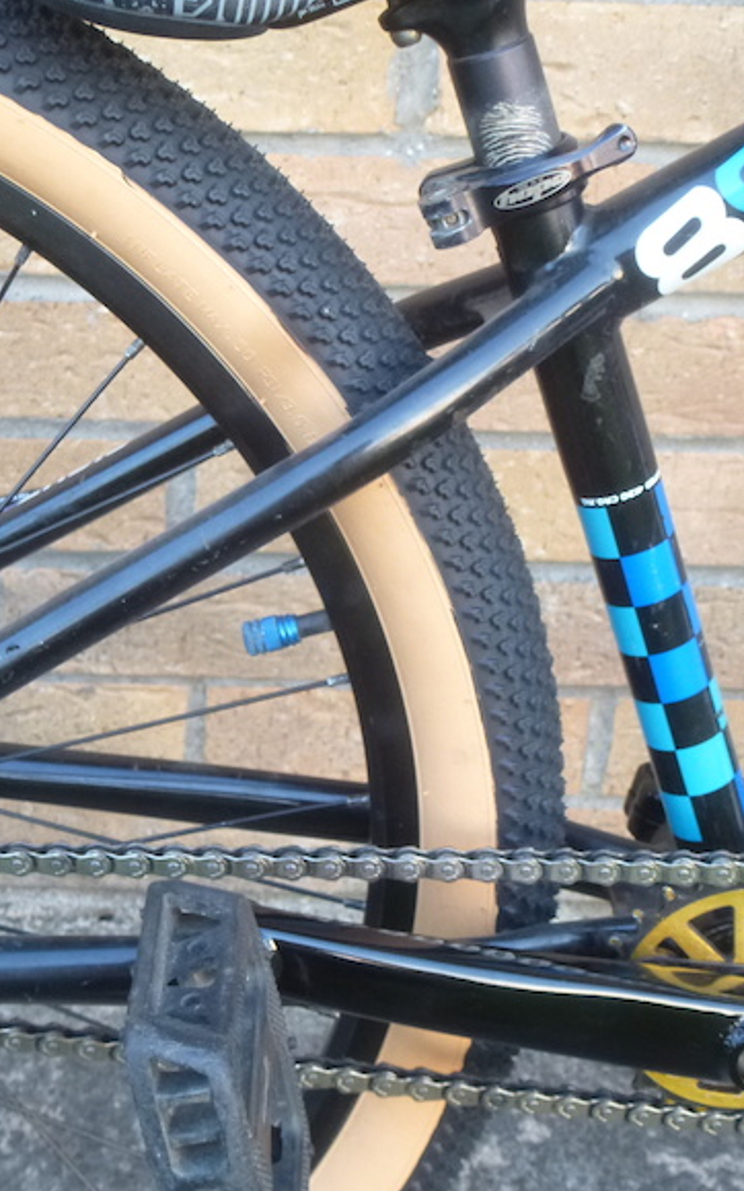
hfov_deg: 21.6
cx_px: 282
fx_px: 1946
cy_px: 586
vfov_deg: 34.0
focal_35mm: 60
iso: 400
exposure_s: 1/6
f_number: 3.9
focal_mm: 7.4
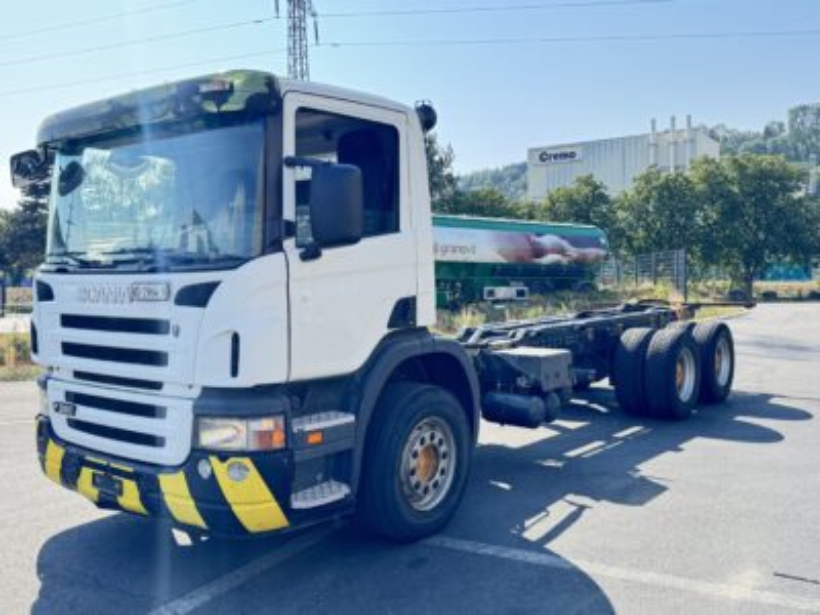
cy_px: 308
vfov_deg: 56.8
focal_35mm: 24
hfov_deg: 71.6
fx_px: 569
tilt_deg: -2.2
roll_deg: +0.5
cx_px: 410
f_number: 1.78
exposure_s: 1/842
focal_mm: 6.76
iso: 80
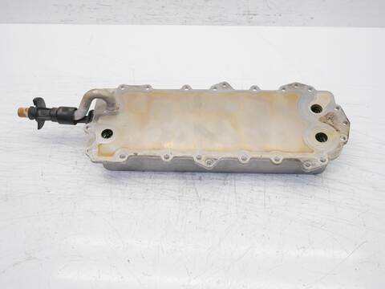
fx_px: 356
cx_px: 192
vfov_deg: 44.2
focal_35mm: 32
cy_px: 144
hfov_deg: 56.8
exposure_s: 1/100
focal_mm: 16
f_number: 4
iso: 200
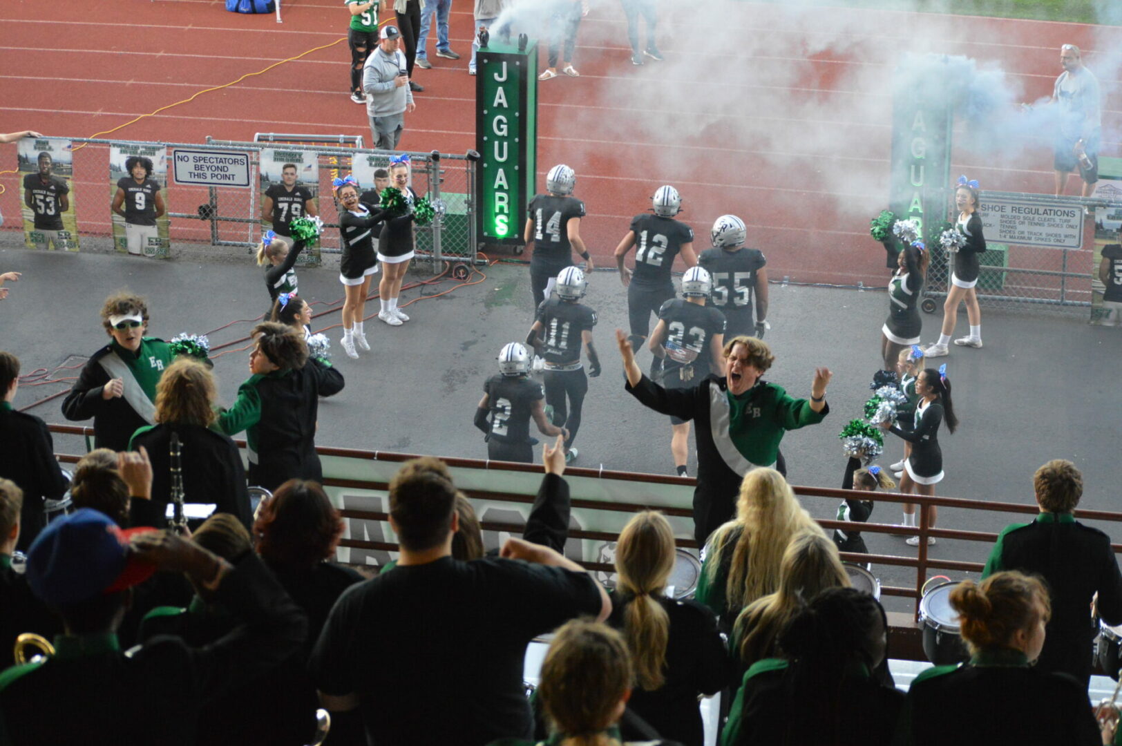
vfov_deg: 16.5
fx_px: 2569
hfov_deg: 24.6
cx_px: 561
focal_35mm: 82
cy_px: 373
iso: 3200
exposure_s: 1/320
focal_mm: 55
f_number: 4
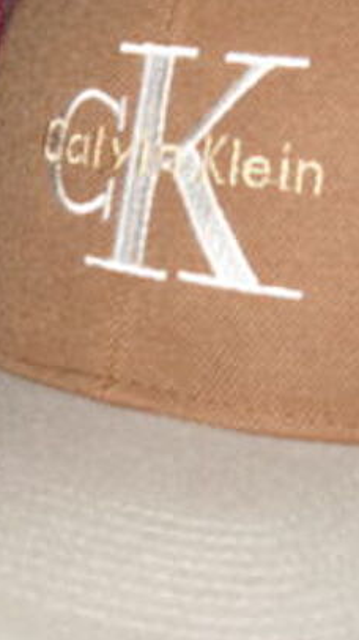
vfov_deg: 22.7
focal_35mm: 94
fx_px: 1593
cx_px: 142
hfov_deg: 12.9
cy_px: 263
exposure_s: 1/45
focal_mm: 6.3
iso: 80
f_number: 3.5
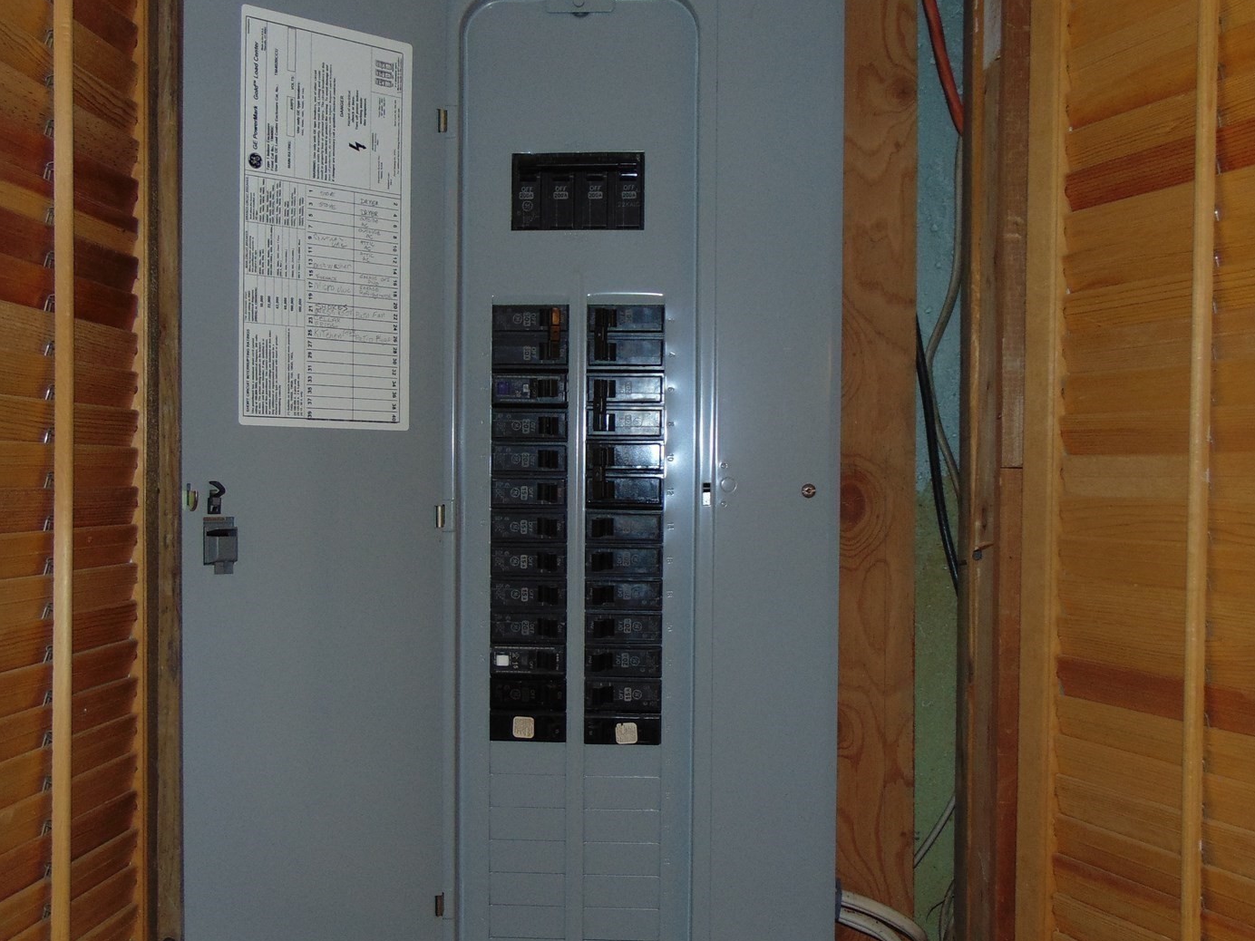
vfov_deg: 38.6
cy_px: 526
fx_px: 1341
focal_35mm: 37
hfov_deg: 50.1
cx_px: 594
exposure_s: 1/30
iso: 80
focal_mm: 4.5
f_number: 3
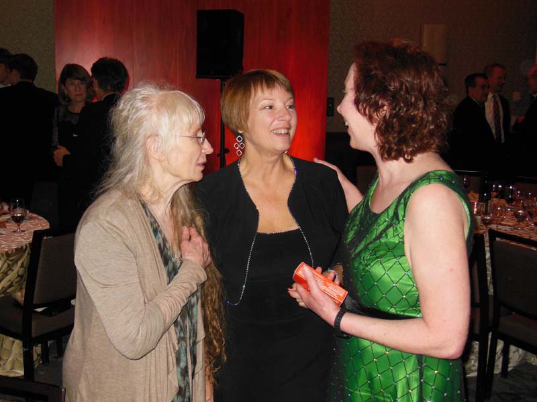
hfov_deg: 42.1
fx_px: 698
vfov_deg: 32.2
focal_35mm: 45
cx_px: 268
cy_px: 201
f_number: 4.4
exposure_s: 1/30
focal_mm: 8
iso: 500
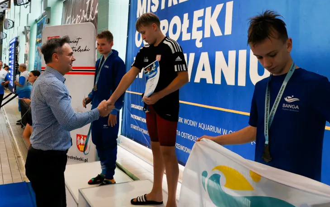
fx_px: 351
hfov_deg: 50.4
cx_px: 168
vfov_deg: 32.1
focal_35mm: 39
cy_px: 49
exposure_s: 1/240
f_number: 1.95
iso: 50
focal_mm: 5.52
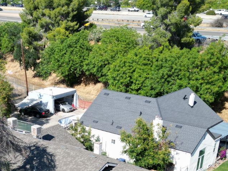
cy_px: 192
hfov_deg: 33.7
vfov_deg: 24.2
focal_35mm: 56
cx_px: 57
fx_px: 369
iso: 110
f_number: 1.7
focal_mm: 6.72
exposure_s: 1/2500
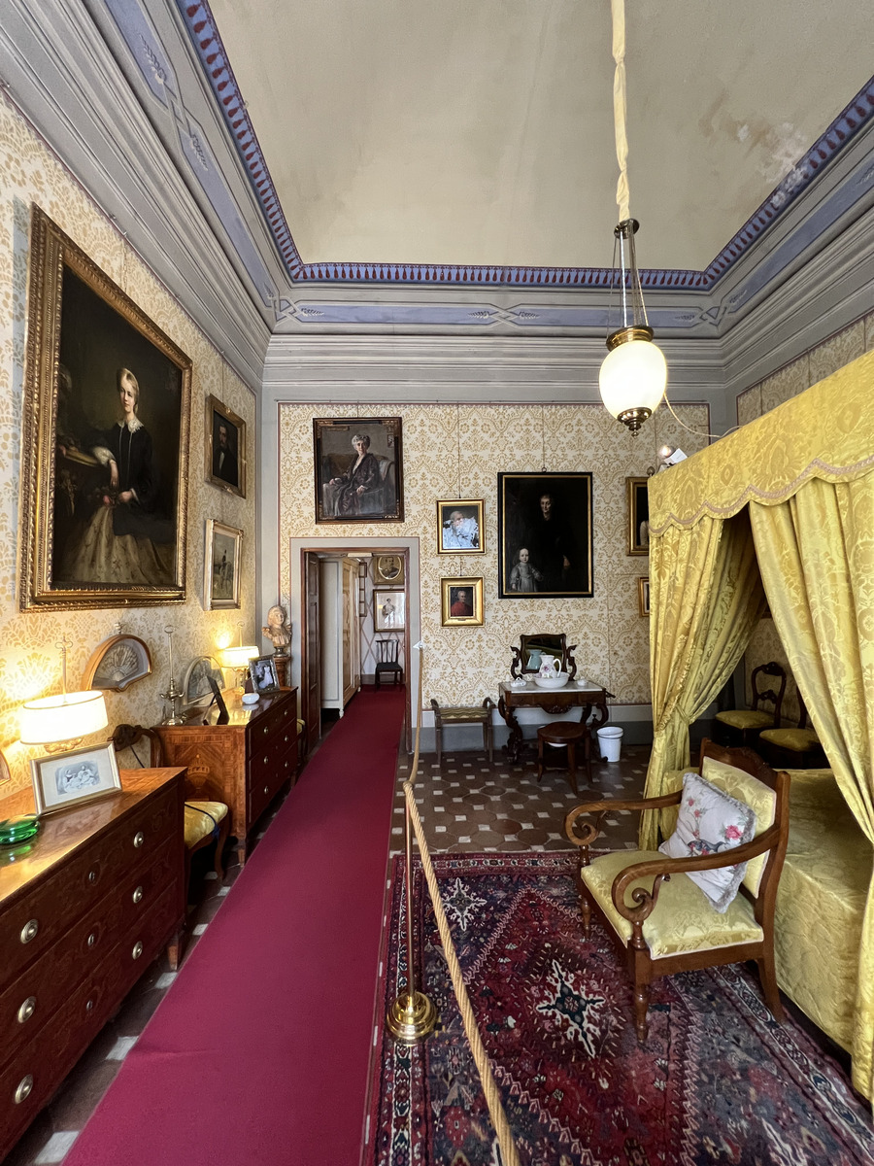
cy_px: 583
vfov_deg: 106.2
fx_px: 438
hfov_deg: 89.9
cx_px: 437
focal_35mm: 13
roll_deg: +0.7
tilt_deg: +2.4
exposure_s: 1/50
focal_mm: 1.57
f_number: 1.8
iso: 400
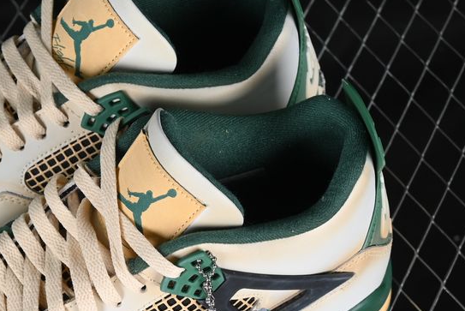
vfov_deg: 9.9
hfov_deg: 14.7
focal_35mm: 138
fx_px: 1784
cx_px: 81
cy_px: 224
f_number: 7.1
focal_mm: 50
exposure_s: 1/60
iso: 160
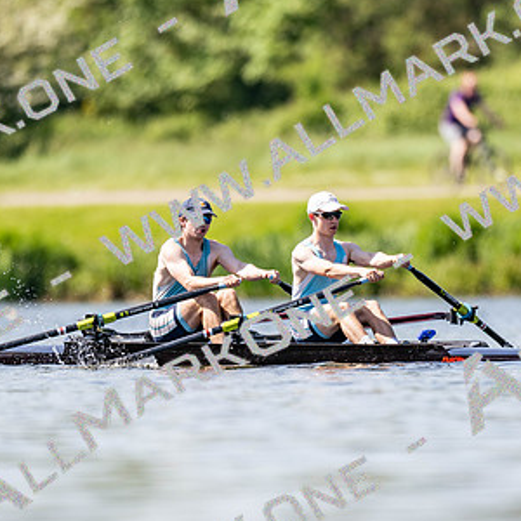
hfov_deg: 1.8
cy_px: 270
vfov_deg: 1.8
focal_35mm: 985
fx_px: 16773
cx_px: 314
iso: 320
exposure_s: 1/2500
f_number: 4
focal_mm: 600
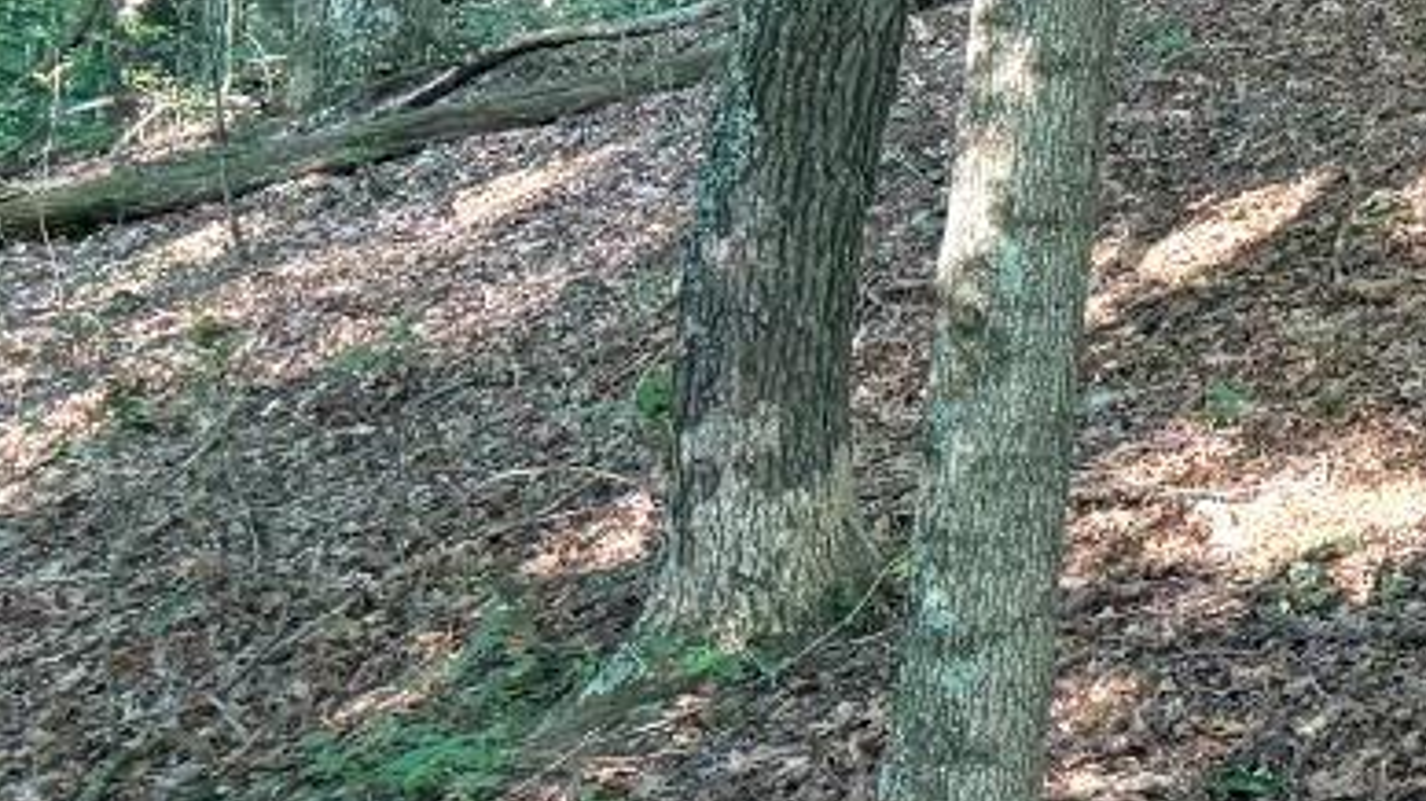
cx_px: 2455
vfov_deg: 11.2
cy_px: -590
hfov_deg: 17.7
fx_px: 3818
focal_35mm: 101
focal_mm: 6.76
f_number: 1.78
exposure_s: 1/119
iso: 200
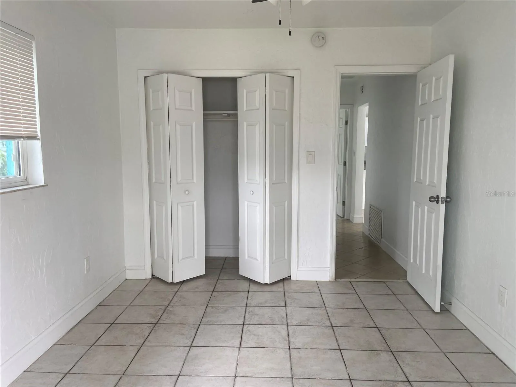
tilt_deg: -6.6
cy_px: 194
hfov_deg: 67.3
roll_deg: +0.0
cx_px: 258
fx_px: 388
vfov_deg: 53.1
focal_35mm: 26
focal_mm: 4.25
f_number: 1.8
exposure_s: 1/122
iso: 64
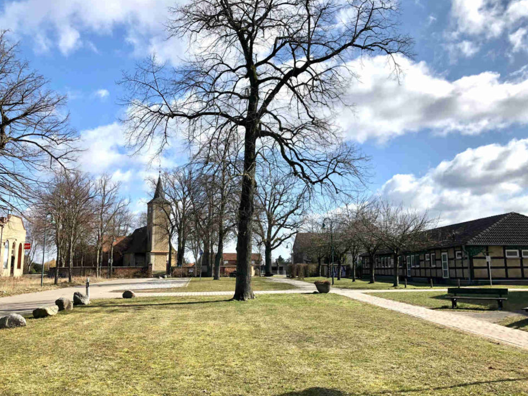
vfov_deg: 46.8
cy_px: 210
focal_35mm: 30
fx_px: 458
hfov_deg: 60.0
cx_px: 263
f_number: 1.8
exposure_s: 1/1473
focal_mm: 4
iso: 20
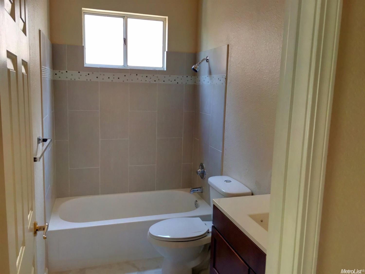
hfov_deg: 61.7
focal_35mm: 29
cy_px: 137
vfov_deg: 48.2
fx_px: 306
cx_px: 182
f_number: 2.2
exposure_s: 1/30
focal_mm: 4.15
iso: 50
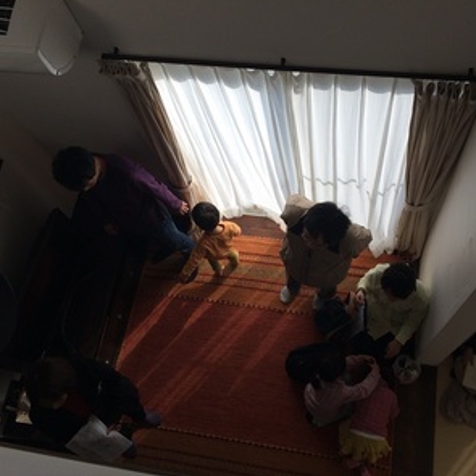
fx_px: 560
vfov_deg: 46.0
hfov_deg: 45.9
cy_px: 236
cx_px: 271
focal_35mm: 36
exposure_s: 1/622
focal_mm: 4.12
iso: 32
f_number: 2.2
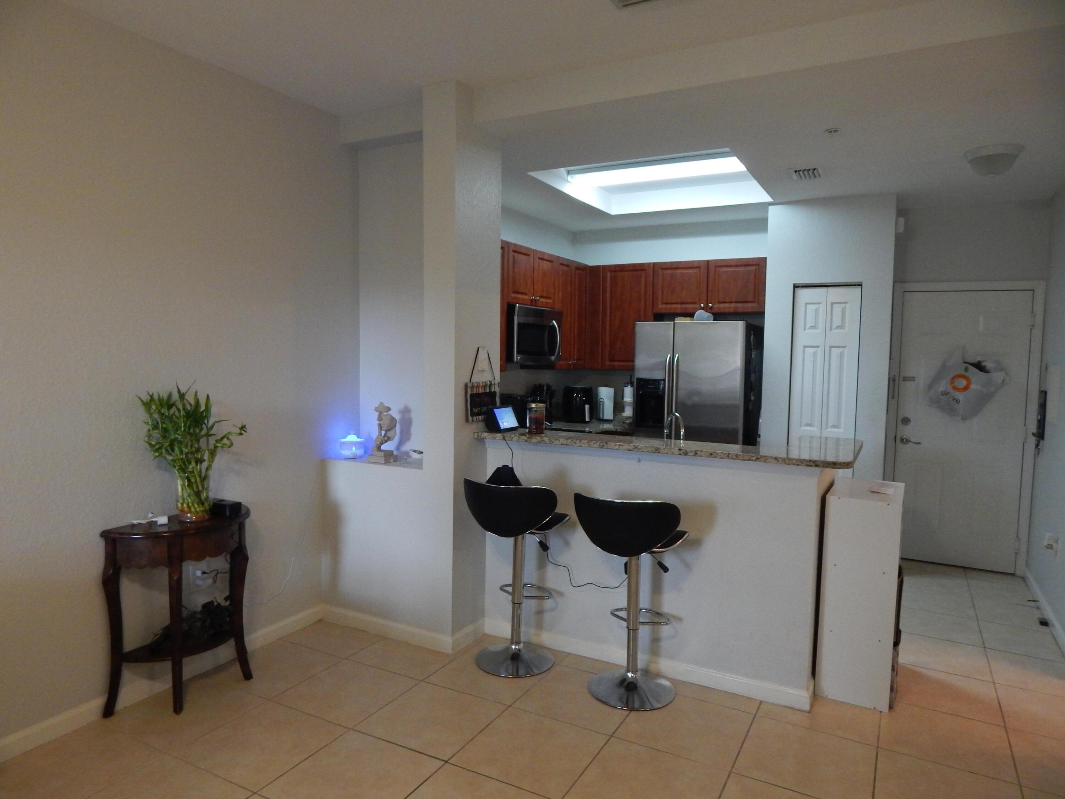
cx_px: 532
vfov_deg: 61.1
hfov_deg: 76.4
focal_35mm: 22
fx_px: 677
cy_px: 400
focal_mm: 4
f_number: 3
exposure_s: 1/40
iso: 400
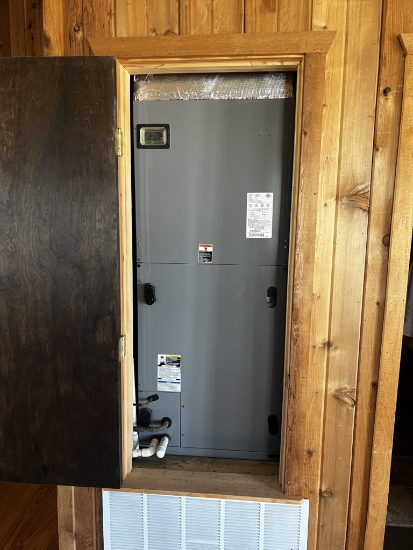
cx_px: 206
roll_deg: -1.2
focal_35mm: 26
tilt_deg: -7.8
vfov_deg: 67.3
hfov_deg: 53.1
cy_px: 275
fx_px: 414
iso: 160
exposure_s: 1/60
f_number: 1.5
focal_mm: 5.7
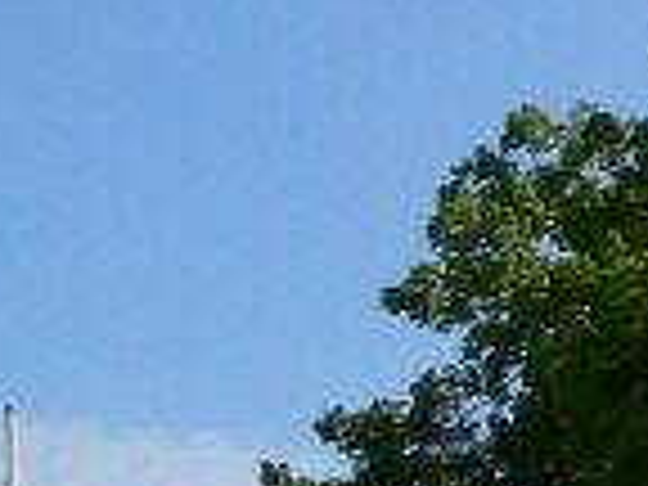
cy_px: 896
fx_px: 3744
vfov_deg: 7.2
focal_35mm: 200
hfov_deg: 9.1
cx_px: -792
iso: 80
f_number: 5.2
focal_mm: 6
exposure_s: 1/500
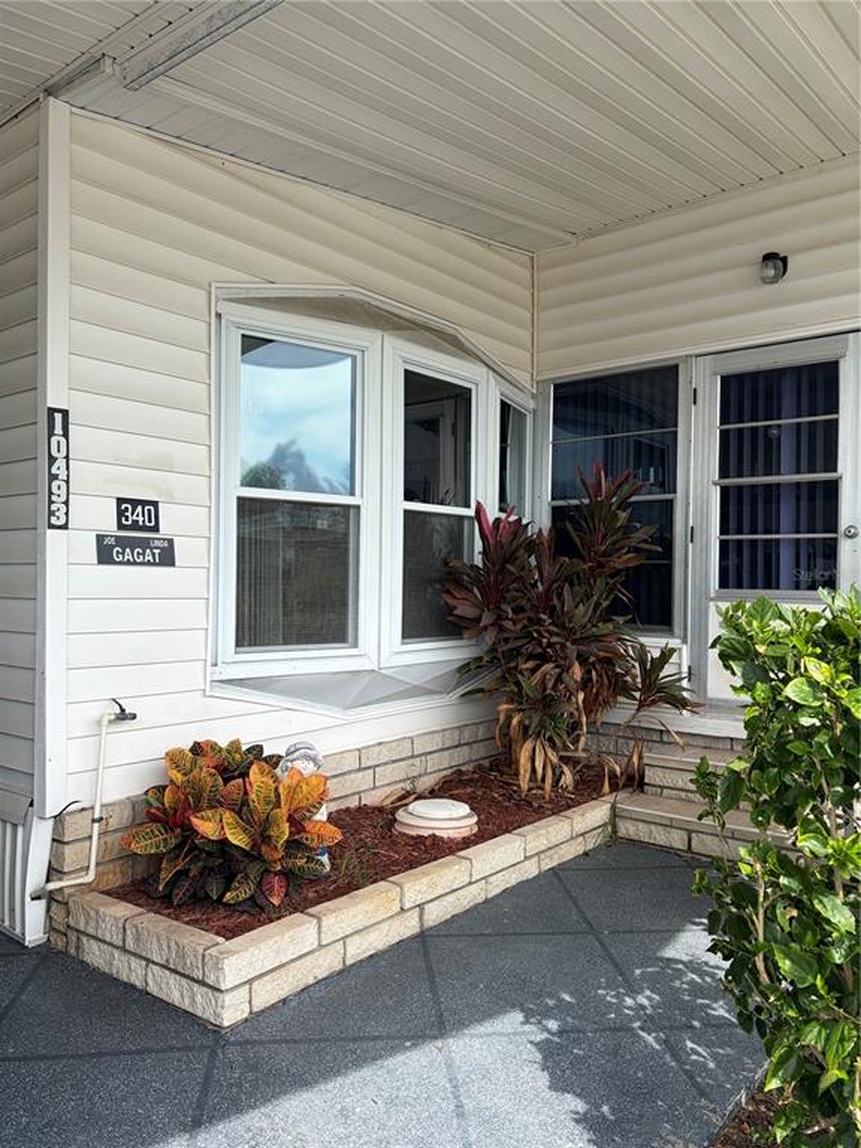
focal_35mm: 26
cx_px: 430
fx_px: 862
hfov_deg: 53.1
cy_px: 574
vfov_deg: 67.3
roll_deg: -0.2
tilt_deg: +0.4
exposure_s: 1/1420
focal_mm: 5.96
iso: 50
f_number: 1.6
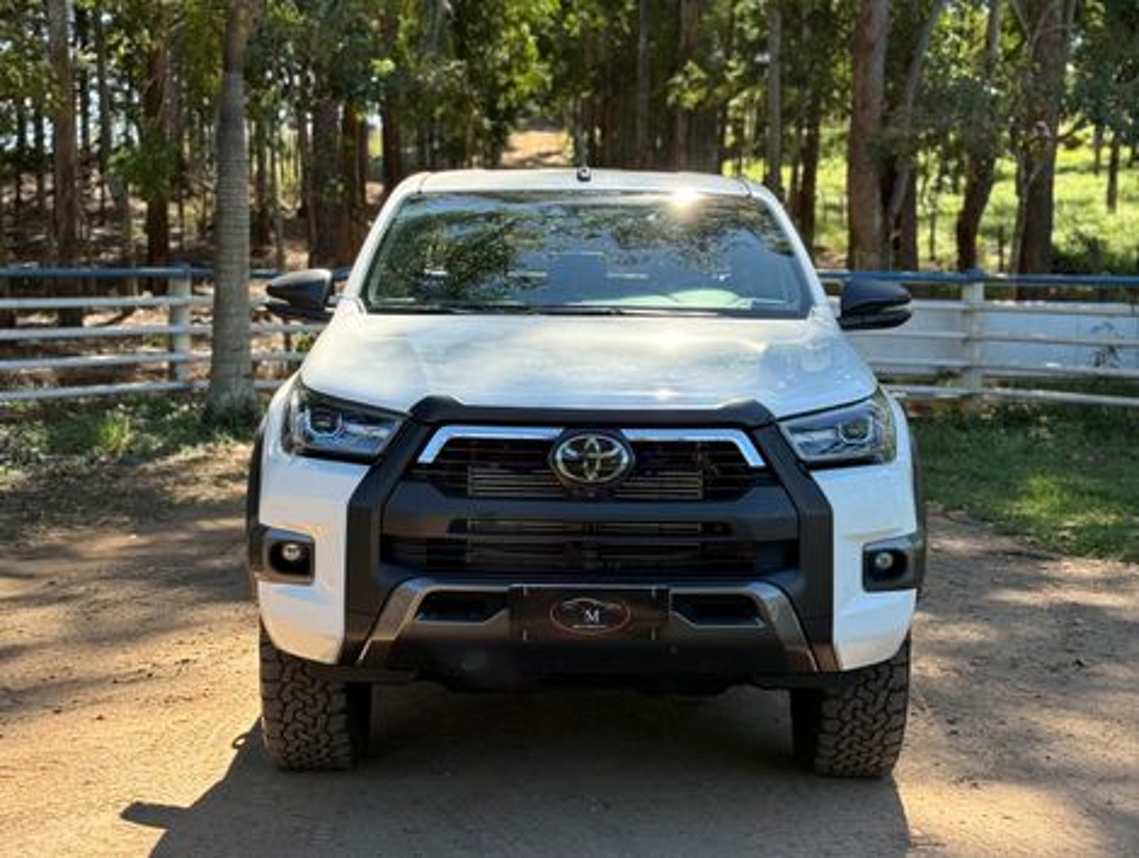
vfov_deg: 30.3
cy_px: 429
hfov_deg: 39.6
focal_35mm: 48
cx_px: 570
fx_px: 1582
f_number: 1.78
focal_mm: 6.76
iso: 64
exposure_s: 1/885
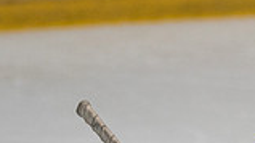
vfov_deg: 1.3
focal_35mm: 926
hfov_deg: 2.3
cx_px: 308
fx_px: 6254
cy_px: 167
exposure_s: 1/2000
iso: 2500
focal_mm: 166
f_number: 3.2
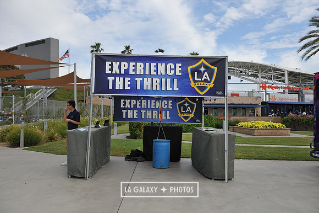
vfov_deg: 41.1
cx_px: 160
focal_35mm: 32
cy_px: 106
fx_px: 283
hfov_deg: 58.7
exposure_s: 1/1250
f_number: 5
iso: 200
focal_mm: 32
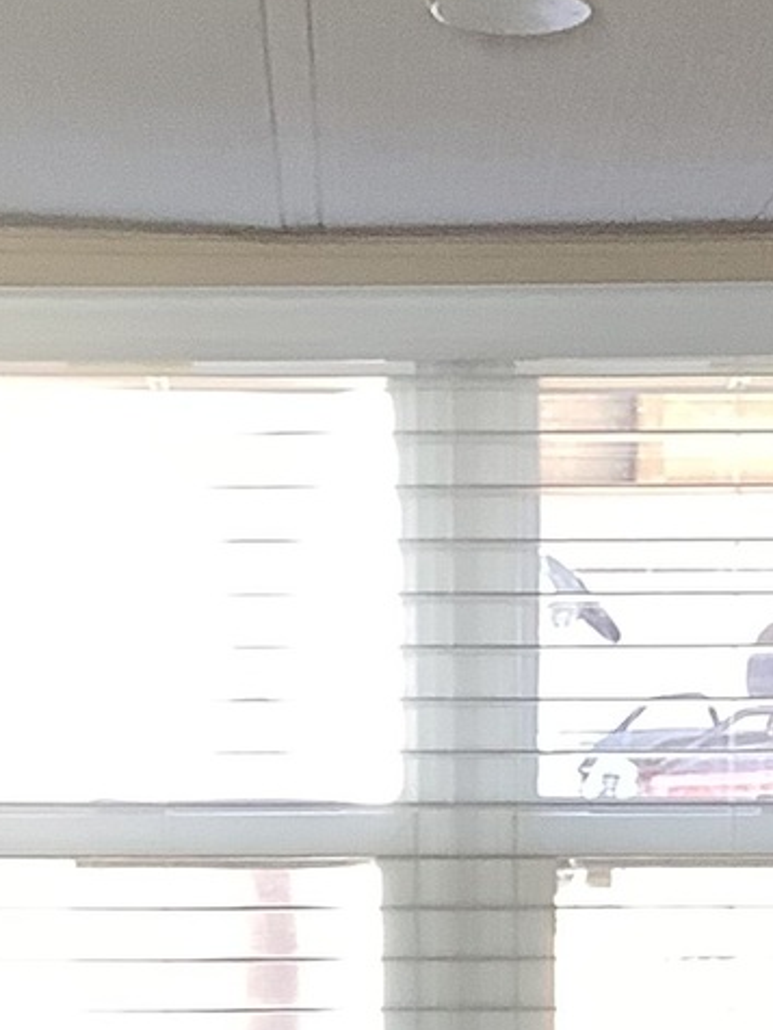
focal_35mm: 150
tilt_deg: -9.7
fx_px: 4466
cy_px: 1491
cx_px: 505
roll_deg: -0.3
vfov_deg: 12.6
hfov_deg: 9.9
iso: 100
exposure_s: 1/60
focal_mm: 3.3
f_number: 2.4
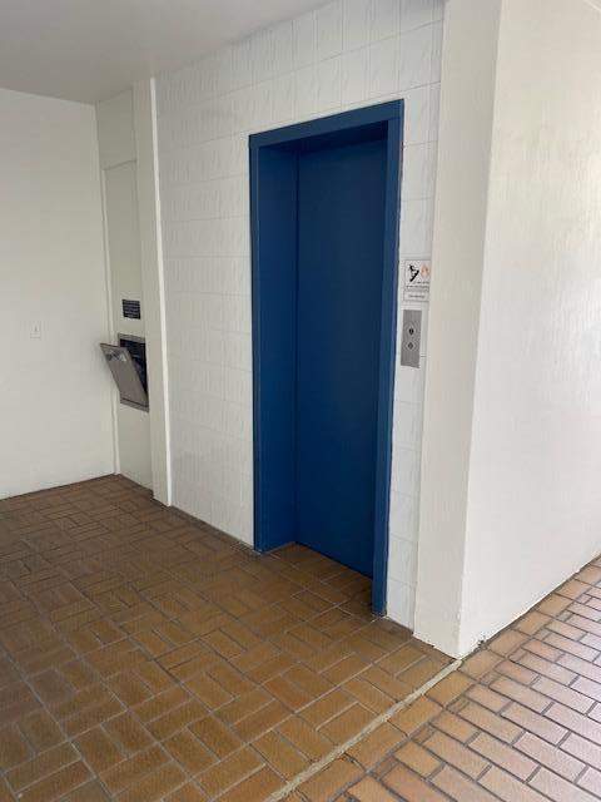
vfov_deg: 67.3
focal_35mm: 26
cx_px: 300
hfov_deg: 53.1
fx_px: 602
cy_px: 401
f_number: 1.8
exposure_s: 1/120
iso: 125
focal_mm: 4.25
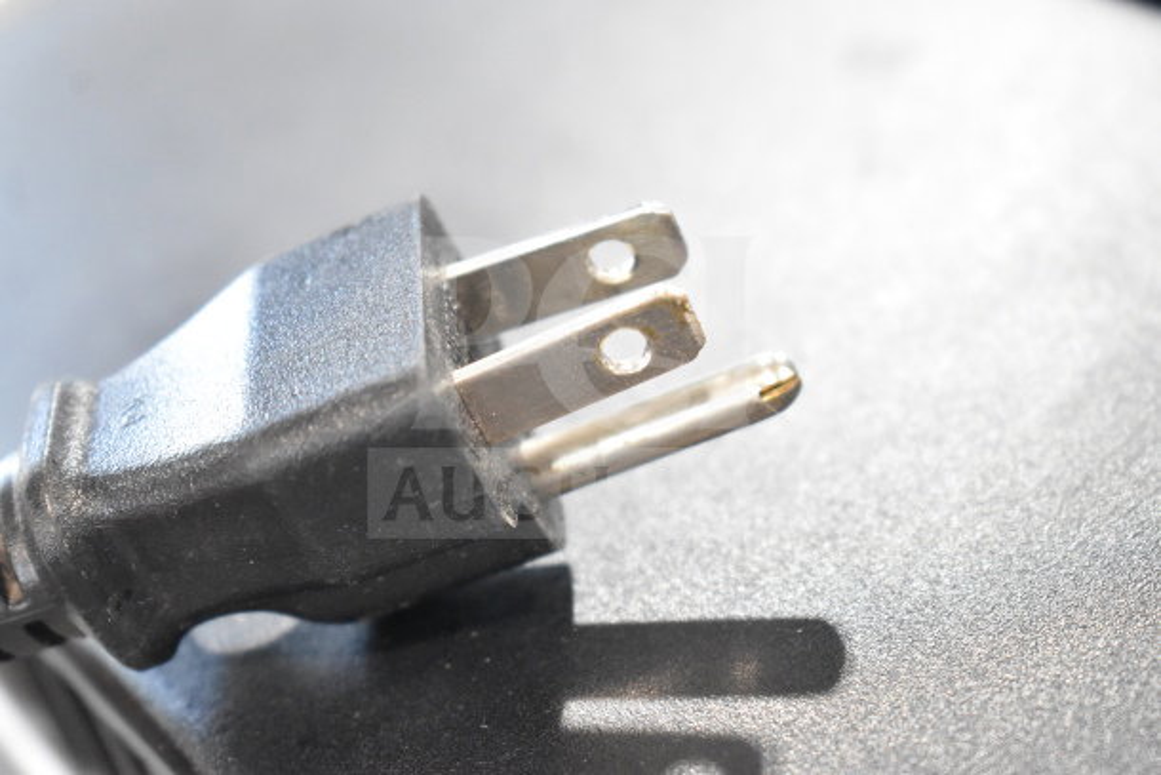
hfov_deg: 24.6
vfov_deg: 16.6
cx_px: 580
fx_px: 2661
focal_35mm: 82
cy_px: 388
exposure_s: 1/160
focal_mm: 55
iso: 6400
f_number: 6.3
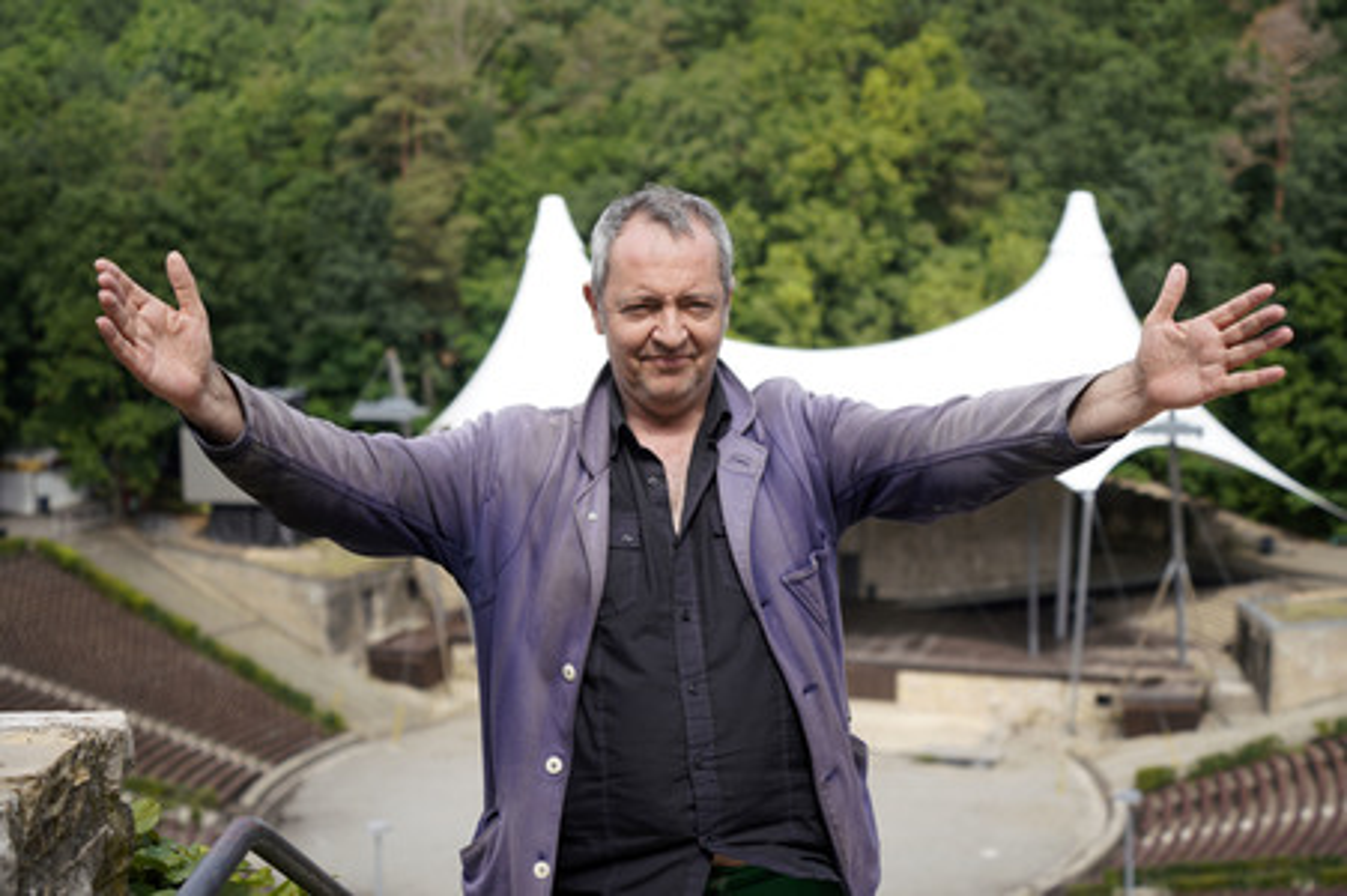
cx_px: 674
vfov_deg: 27.0
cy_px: 448
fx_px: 1869
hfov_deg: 39.6
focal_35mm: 50
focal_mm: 50
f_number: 3.5
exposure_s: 1/500
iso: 100
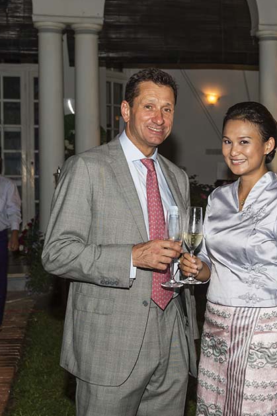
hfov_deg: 22.7
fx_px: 670
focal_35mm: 58
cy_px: 209
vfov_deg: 34.5
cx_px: 254
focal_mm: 38
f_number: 5.6
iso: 400
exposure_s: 1/60
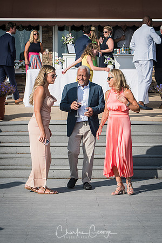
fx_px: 709
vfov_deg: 19.5
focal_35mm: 105
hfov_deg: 13.0
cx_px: 81
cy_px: 122
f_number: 4
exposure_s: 1/2500
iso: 200
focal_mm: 70
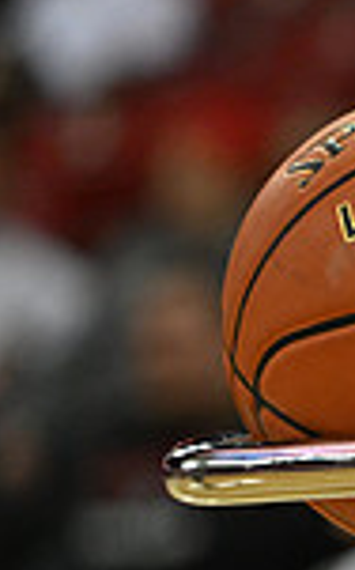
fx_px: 11271
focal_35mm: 726
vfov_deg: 2.9
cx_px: 967
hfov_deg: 1.8
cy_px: 406
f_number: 3.5
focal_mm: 185
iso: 3200
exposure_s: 1/1000
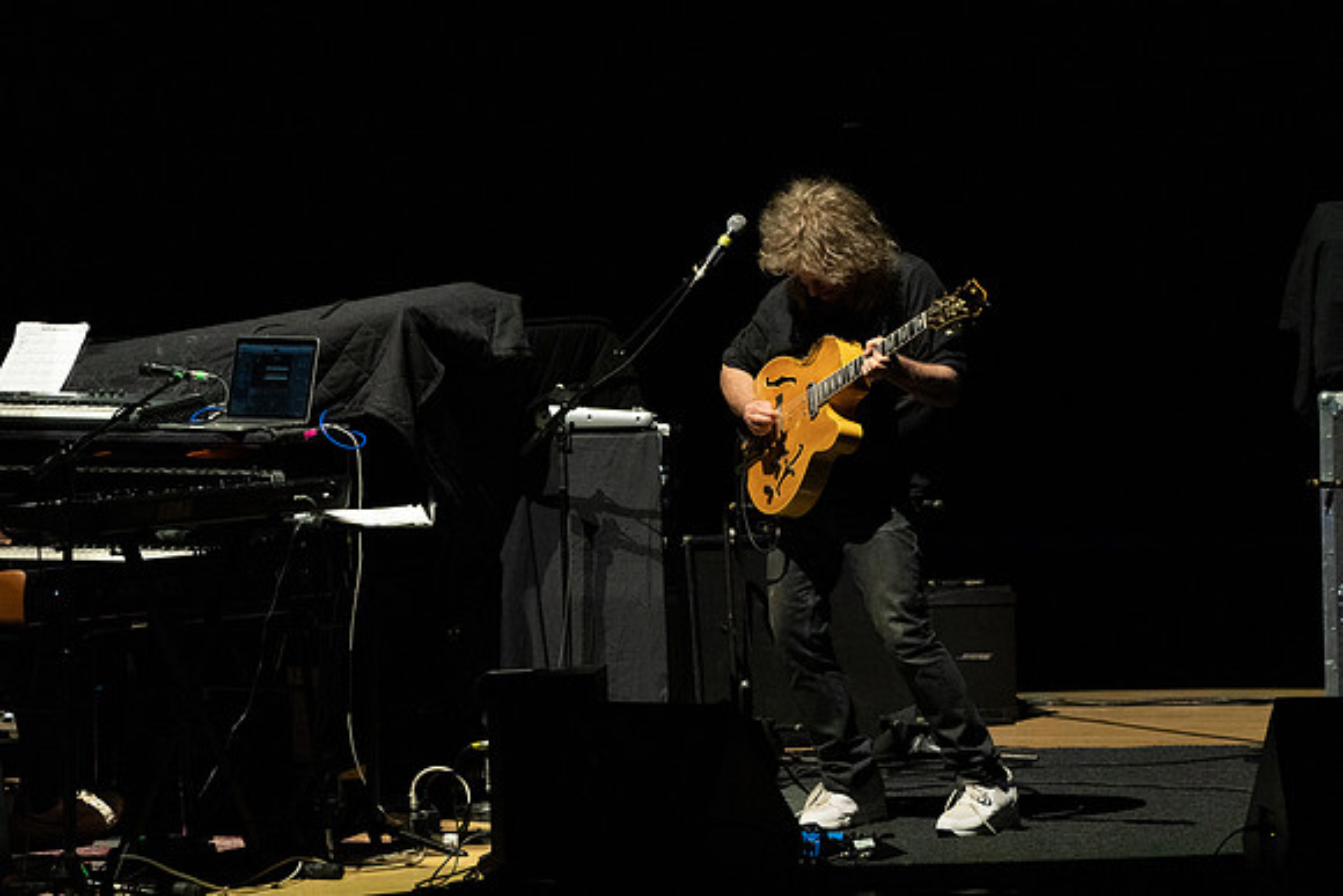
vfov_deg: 3.8
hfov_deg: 5.6
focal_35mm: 366
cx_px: 727
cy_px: 370
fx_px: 13670
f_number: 5.6
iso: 3200
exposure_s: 1/250
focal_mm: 303
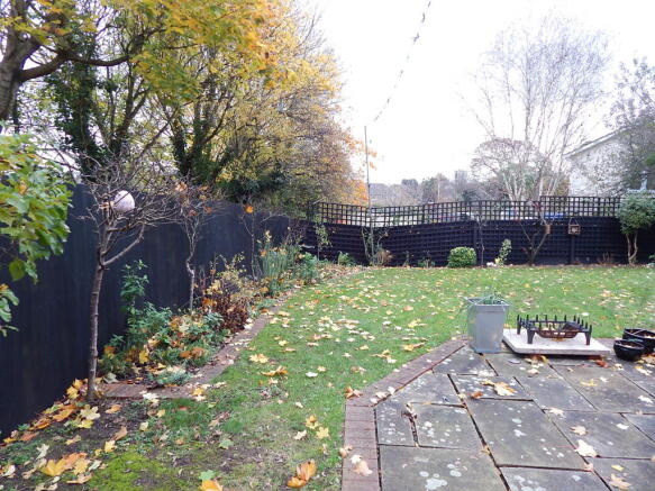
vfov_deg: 58.9
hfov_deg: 73.9
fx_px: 435
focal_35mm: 23
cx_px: 328
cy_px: 246
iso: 125
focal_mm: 4
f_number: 3
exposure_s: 1/40
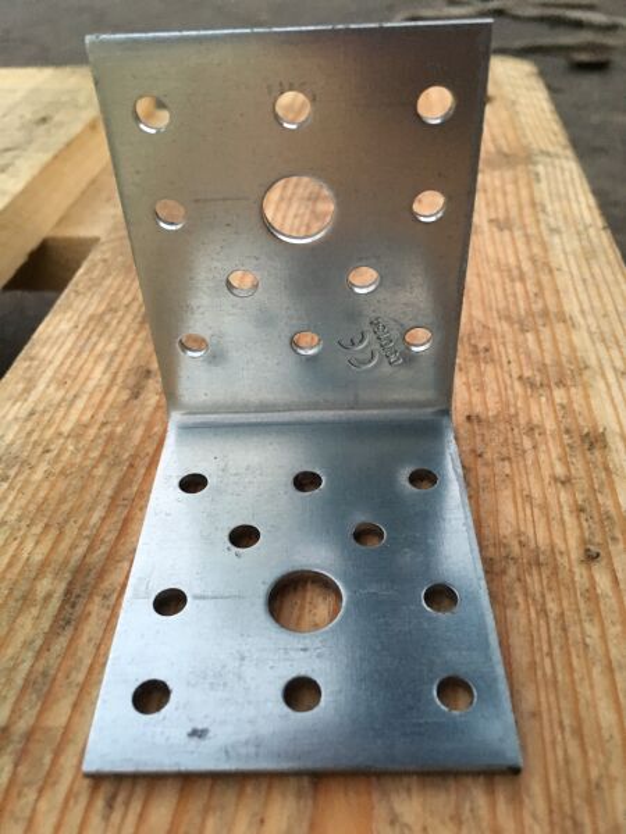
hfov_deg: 48.2
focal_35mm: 29
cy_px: 417
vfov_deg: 61.7
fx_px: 699
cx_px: 313
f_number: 2.2
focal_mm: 4.15
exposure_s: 1/17
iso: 200
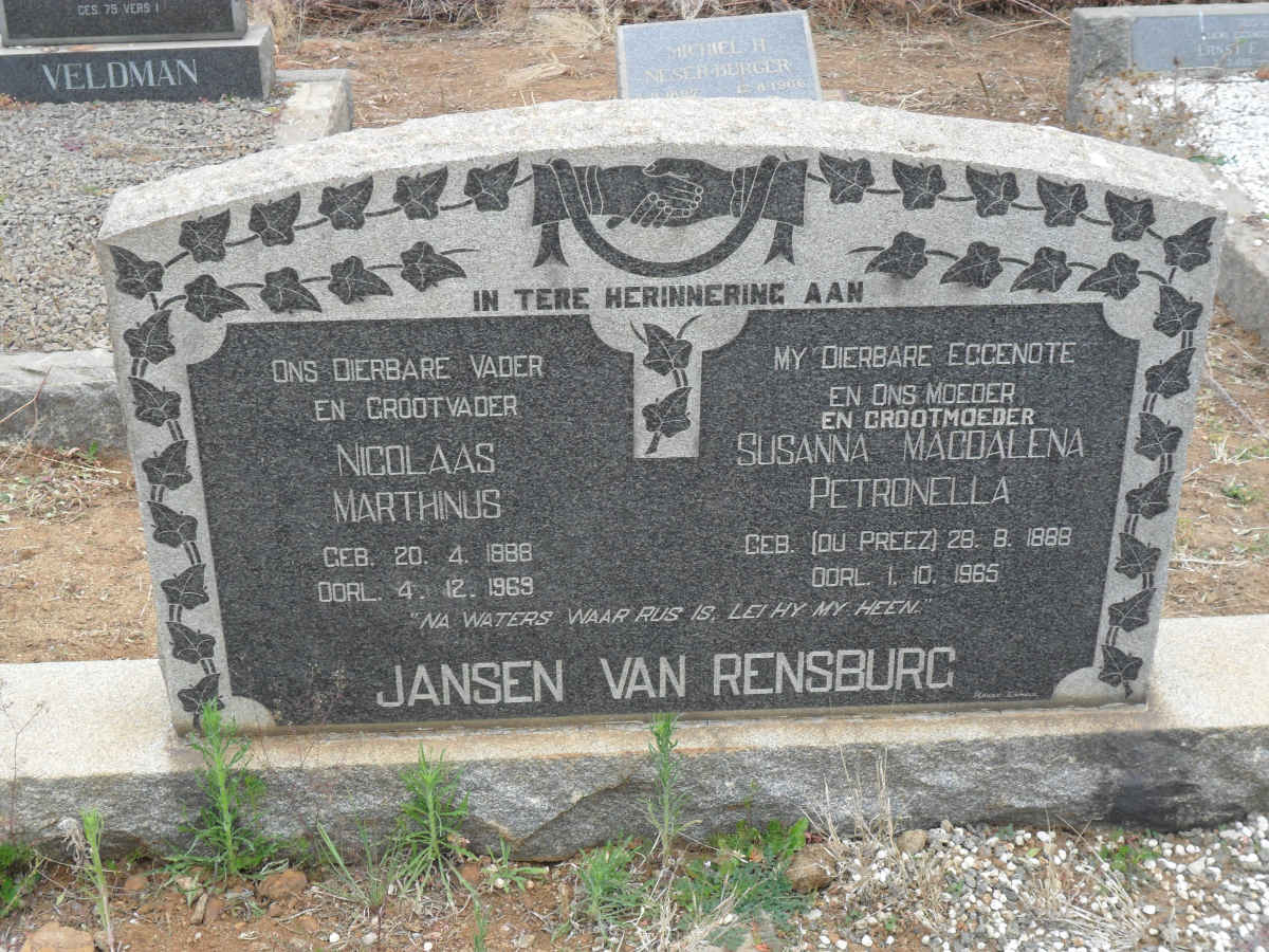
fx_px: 1906
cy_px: 476
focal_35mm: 52
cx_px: 634
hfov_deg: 36.8
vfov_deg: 28.0
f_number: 5
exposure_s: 1/90
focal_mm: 9.3
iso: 100
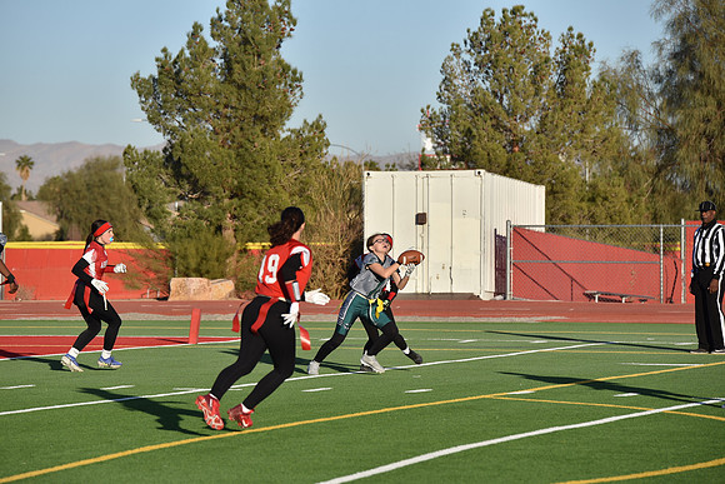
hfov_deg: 10.3
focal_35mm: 200
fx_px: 4029
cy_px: 242
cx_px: 362
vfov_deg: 6.9
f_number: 5.6
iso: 220
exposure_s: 1/1000
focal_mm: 200
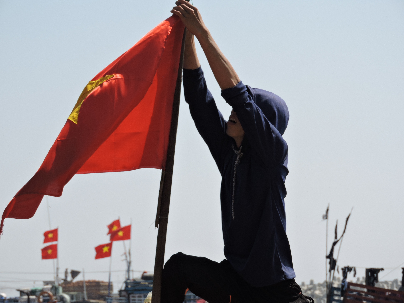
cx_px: 202
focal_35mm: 250
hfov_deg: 7.9
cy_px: 152
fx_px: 2918
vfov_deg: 5.9
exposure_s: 1/640
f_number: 5.5
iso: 100
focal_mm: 44.8
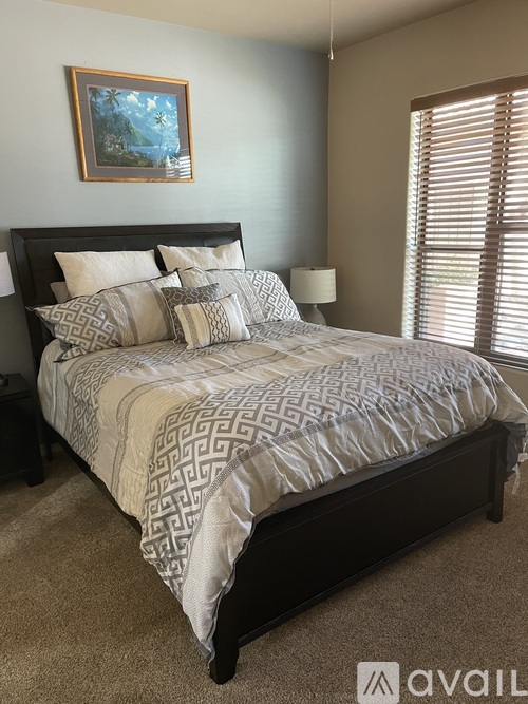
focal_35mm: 26
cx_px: 264
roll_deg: +1.6
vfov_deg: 67.3
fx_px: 529
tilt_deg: -14.2
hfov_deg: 53.0
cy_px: 352
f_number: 1.6
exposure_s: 1/60
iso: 400
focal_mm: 5.1
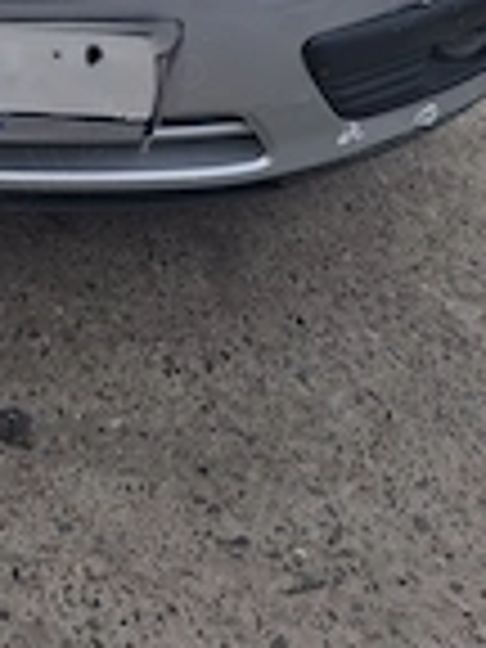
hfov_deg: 21.3
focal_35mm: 64
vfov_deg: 27.0
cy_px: -112
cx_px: -94
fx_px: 1198
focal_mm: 5.54
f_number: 1.8
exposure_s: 1/123
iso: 50
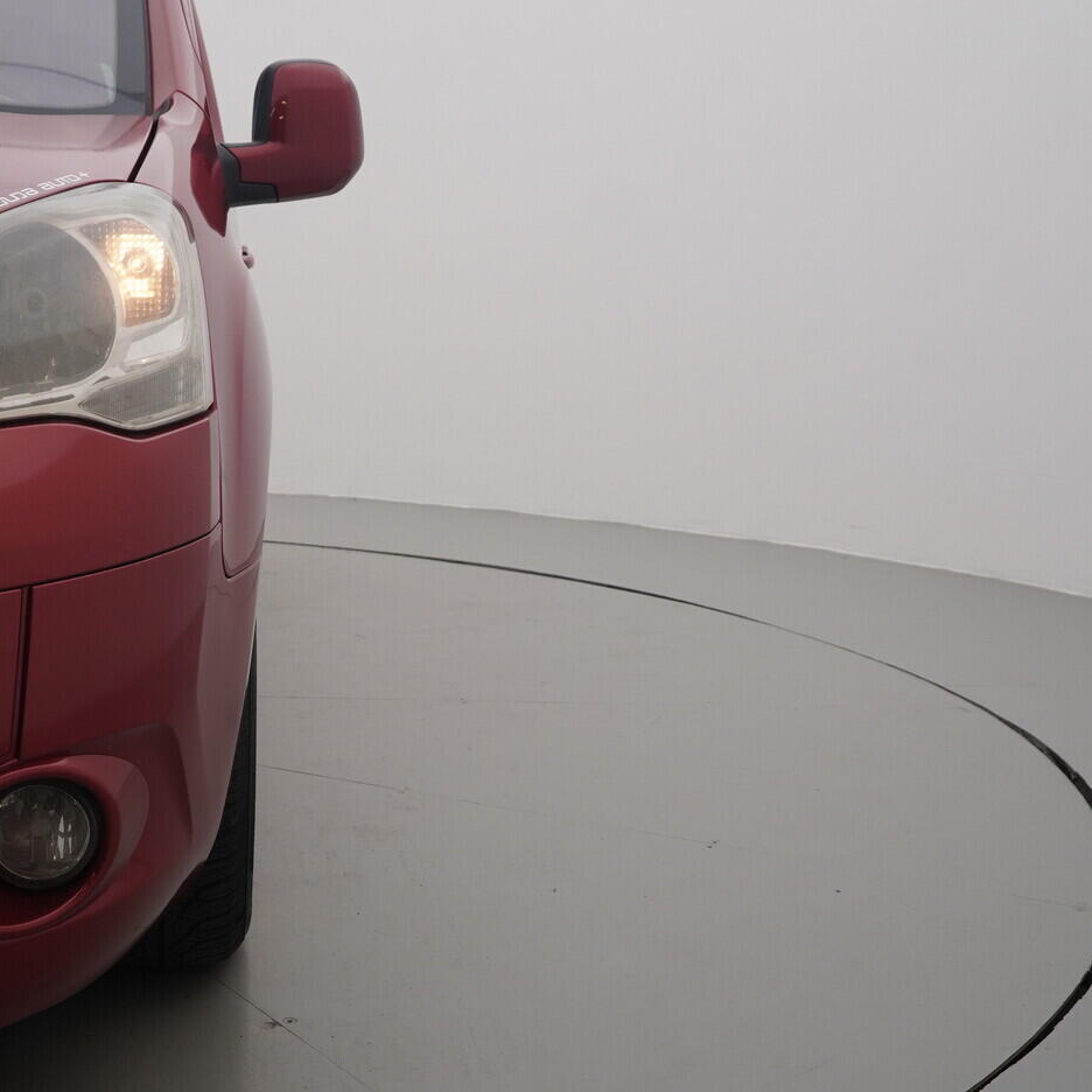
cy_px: 540
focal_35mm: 47
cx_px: 374
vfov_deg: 36.1
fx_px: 1677
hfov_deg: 35.7
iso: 500
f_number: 5.6
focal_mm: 24
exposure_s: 1/320
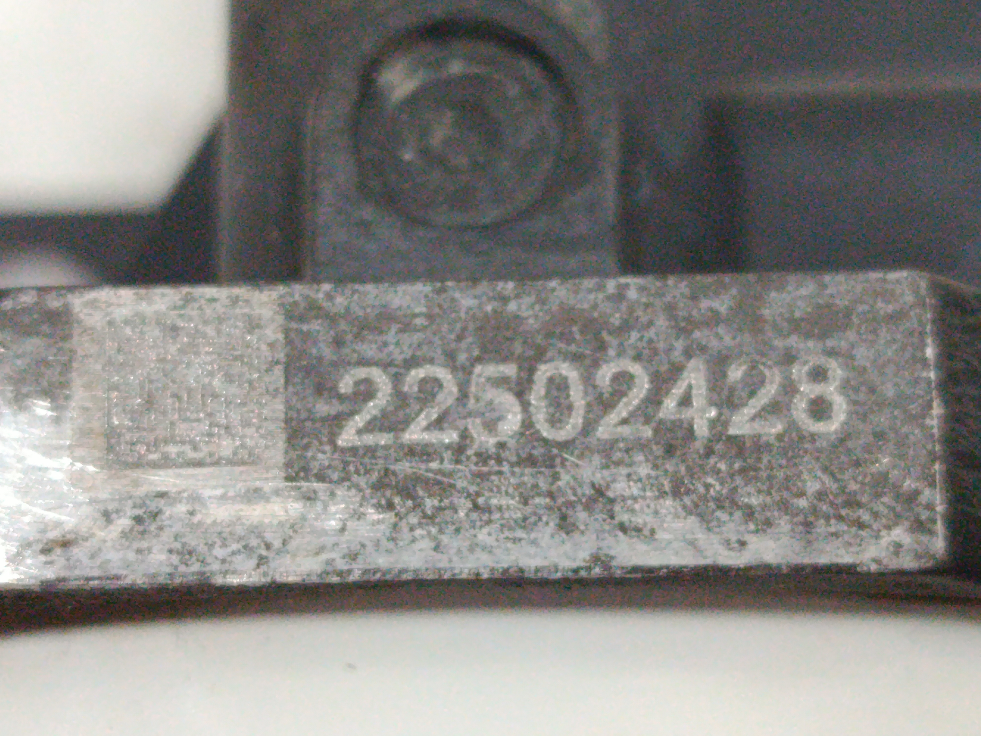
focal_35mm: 87
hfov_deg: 22.5
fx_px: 2466
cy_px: 368
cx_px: 490
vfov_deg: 17.0
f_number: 1.7
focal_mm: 5.24
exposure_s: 1/50
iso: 1184
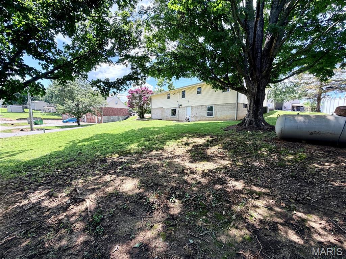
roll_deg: -0.5
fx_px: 140
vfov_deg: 85.7
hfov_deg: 102.1
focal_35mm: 14
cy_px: 130
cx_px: 173
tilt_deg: -6.1
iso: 64
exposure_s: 1/458
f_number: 2.2
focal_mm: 2.22
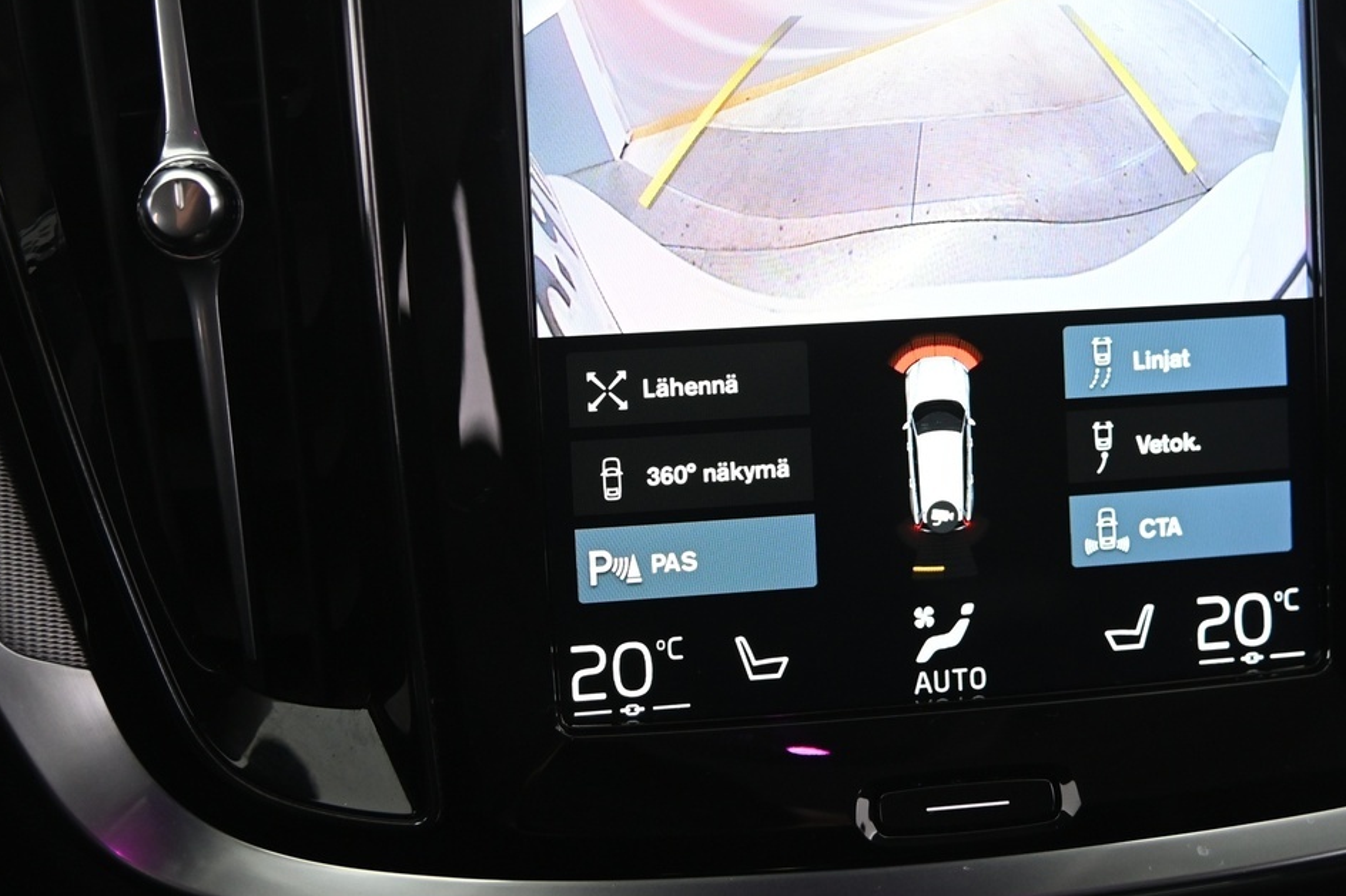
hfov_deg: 36.1
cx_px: 821
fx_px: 2056
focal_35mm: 55
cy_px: 276
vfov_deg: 24.5
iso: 2000
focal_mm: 32
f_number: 4
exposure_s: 1/25
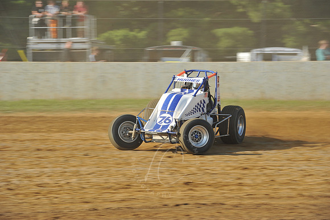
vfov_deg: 7.2
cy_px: 110
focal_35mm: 190
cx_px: 165
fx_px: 1741
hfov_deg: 10.8
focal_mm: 190
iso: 320
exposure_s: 1/320
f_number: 10
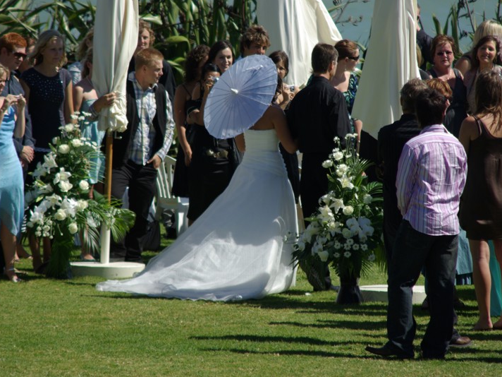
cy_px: 188
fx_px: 7062
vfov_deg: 3.1
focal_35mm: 487
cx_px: 260
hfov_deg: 4.1
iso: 100
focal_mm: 300
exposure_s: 1/350
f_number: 5.6
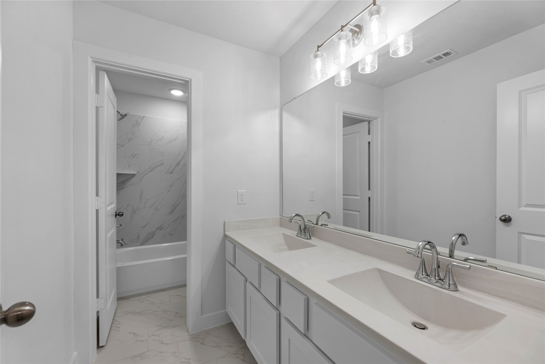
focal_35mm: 14
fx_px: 212
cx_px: 272
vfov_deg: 81.2
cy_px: 182
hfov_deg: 104.2
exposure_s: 1/5
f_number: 9
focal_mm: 14
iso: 250
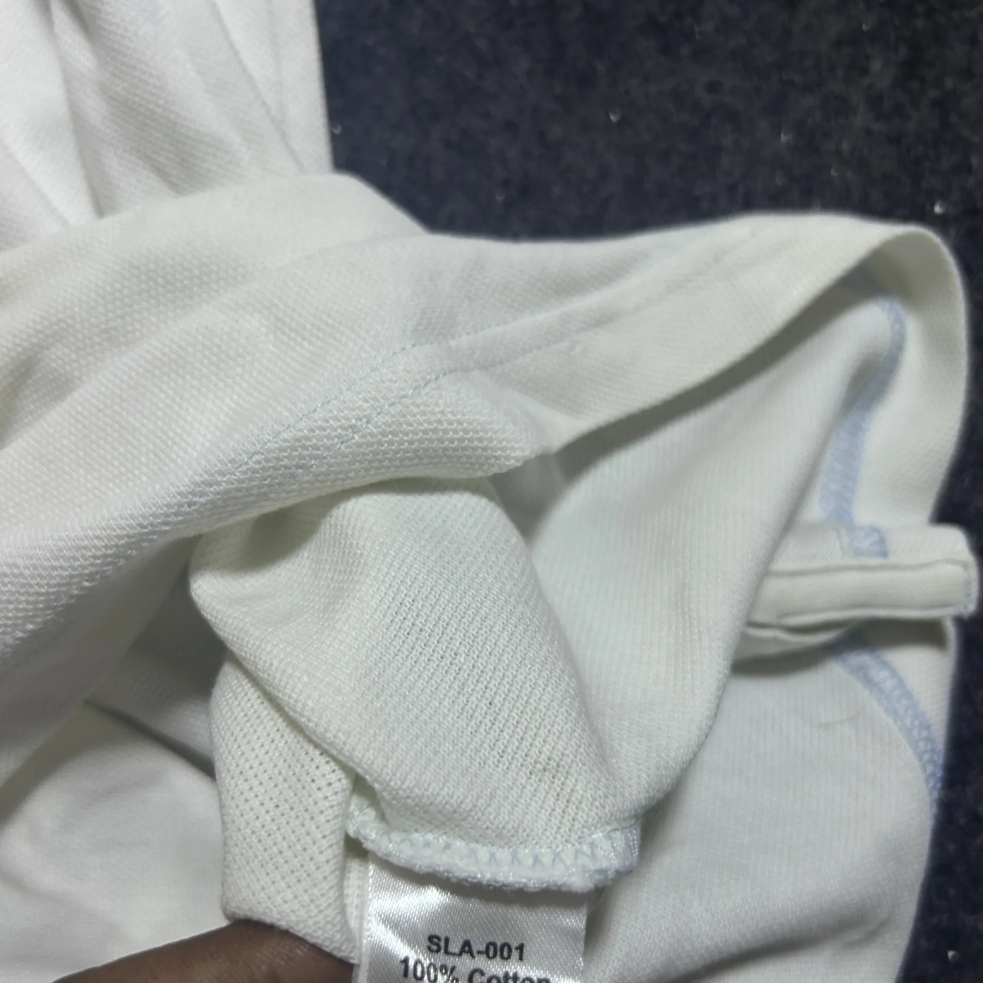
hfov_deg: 52.5
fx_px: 996
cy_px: 583
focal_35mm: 31
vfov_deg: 52.2
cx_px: 487
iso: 80
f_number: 1.5
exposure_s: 1/50
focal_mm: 5.7
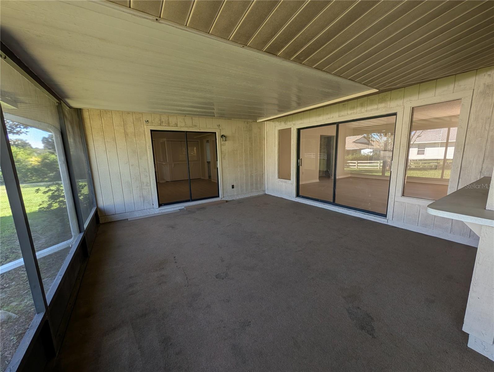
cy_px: 186
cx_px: 247
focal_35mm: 12
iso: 49
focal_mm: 2.02
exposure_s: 1/181
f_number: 1.7
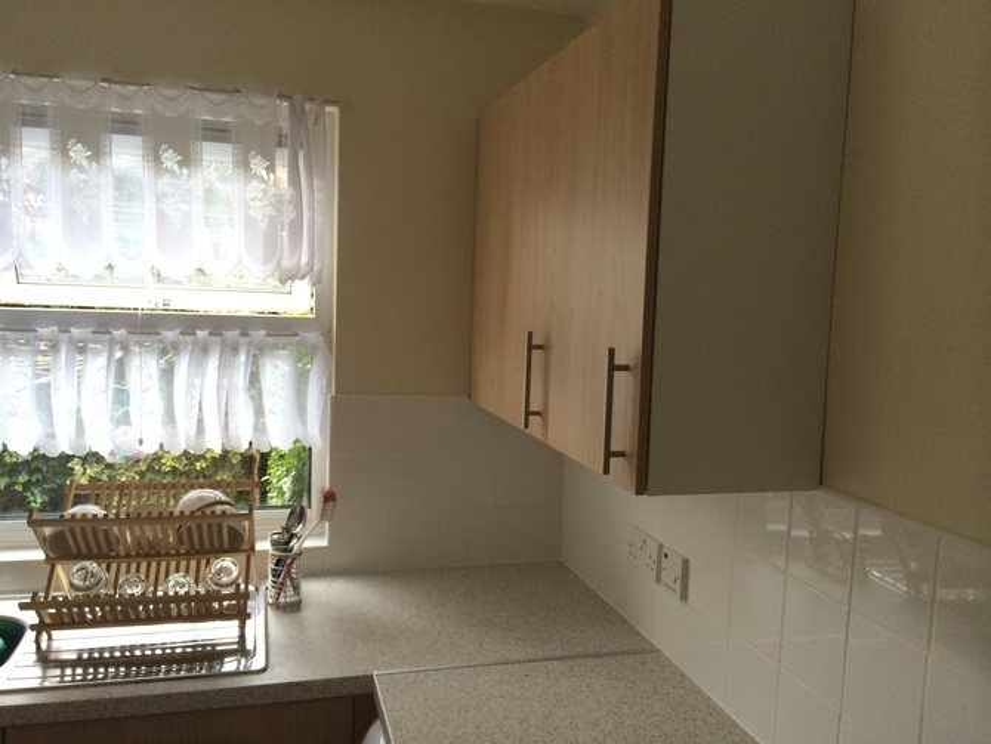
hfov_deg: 59.9
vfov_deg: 46.8
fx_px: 859
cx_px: 496
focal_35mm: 30
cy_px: 372
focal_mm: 4.12
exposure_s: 1/30
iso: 80
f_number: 2.2
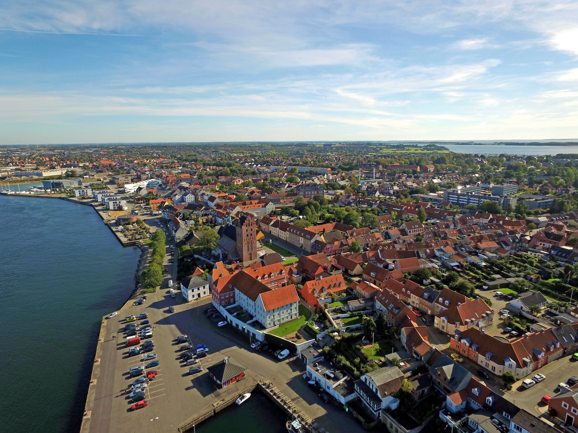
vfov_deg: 66.0
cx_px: 289
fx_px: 334
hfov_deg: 81.7
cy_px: 216
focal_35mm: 20
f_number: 2.8
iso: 100
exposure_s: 1/60
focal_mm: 3.61
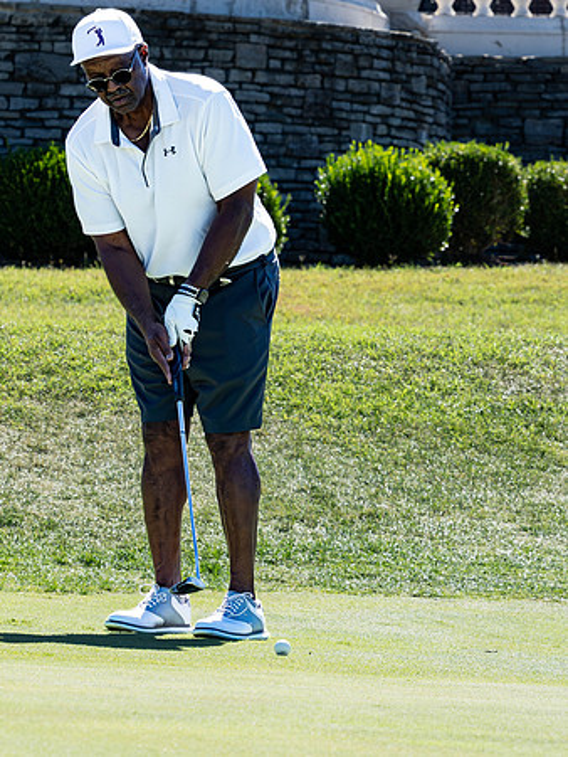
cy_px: 413
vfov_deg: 6.1
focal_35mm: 327
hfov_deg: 4.5
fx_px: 7152
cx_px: 342
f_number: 6.3
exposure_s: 1/1600
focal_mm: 111
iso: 1600
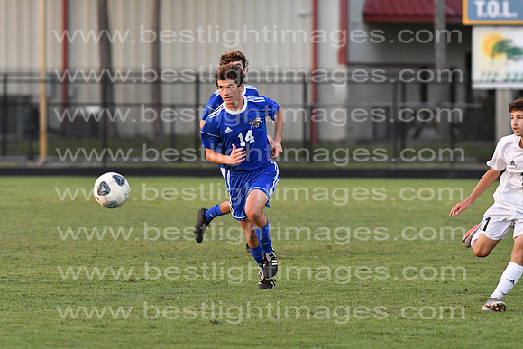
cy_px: 174
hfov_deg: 4.6
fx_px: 6539
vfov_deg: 3.1
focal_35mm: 450
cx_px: 262
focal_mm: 300
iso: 3200
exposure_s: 1/1000
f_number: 4.5
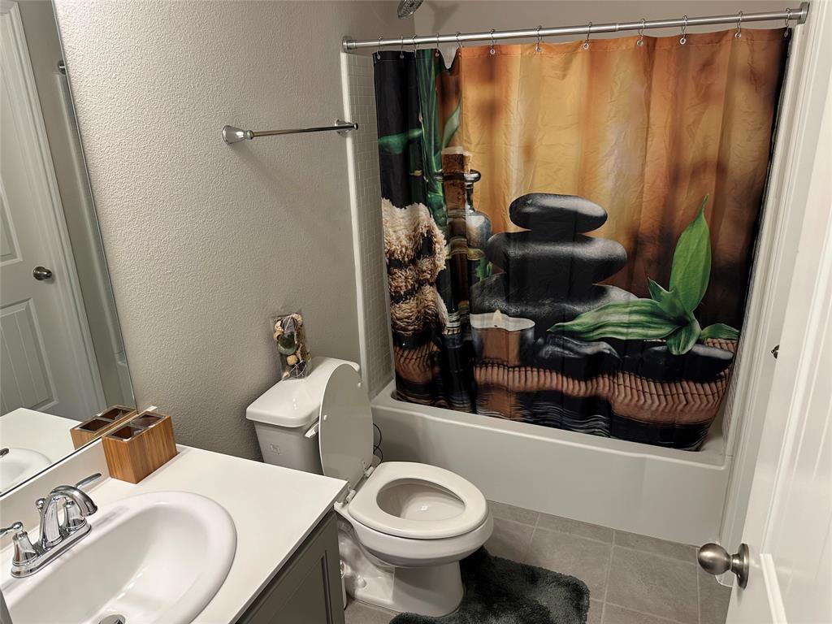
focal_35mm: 24
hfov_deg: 71.6
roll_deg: +1.4
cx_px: 416
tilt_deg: -18.3
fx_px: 577
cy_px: 312
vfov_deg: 56.8
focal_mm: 6.86
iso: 160
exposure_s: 1/60
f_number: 1.78
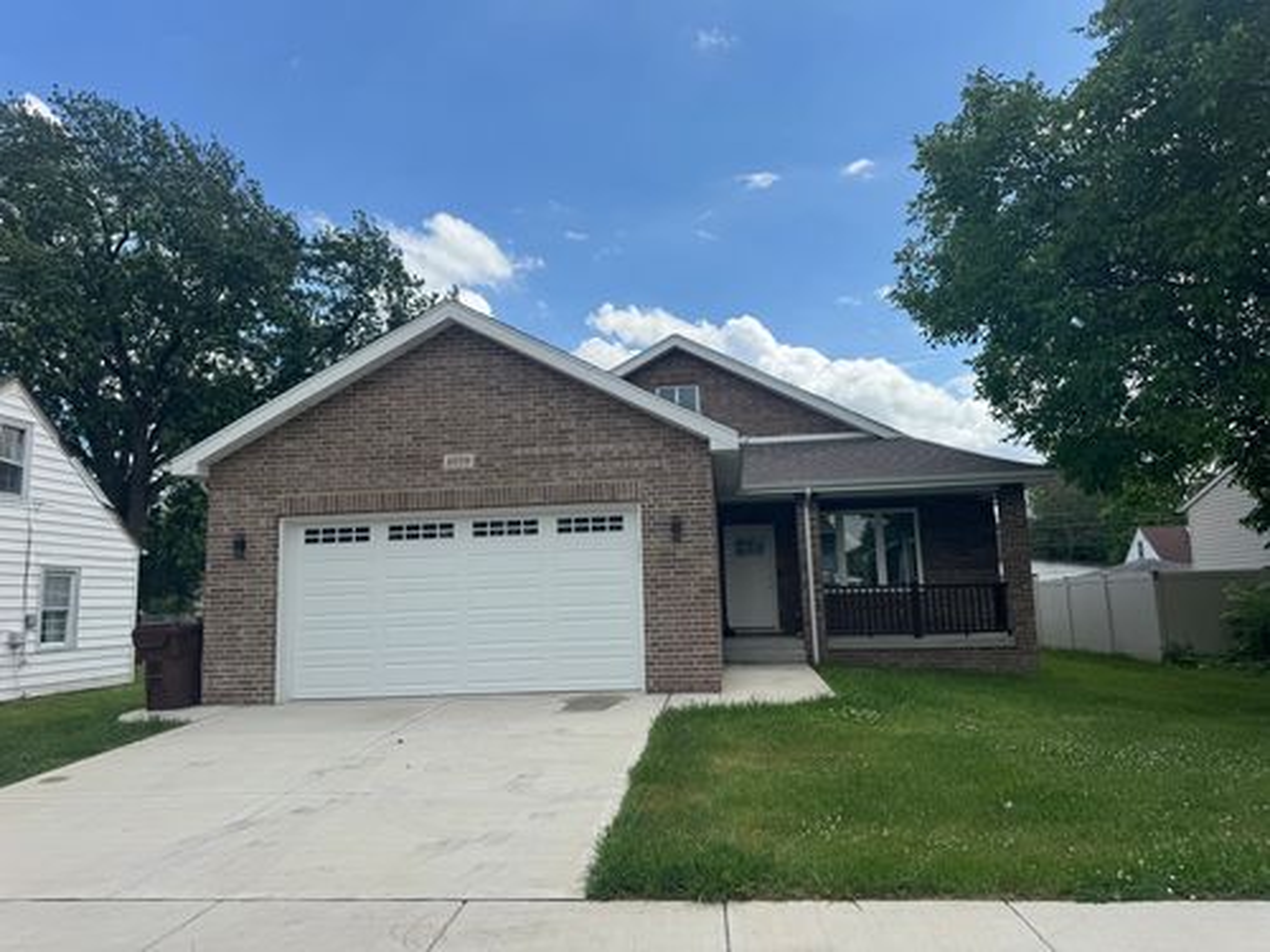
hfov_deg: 71.6
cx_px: 635
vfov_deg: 56.8
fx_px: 881
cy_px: 476
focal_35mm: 24
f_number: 1.78
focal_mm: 6.76
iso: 80
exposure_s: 1/4608
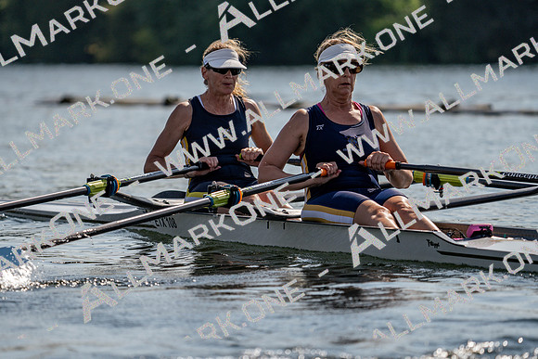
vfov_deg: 4.3
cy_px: 180
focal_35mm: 318
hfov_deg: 6.5
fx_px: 4753
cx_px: 269
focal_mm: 318
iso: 125
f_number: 6.3
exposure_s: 1/1600
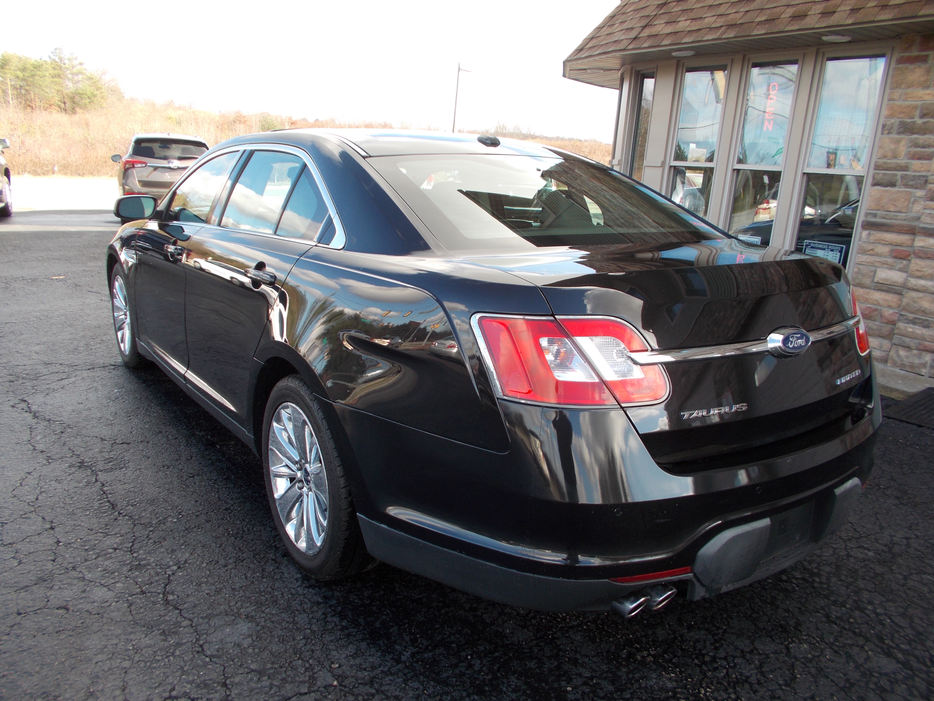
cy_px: 350
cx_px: 467
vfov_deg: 53.1
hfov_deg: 67.3
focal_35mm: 26
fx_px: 702
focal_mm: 4.6
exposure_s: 1/160
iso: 80
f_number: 3.2
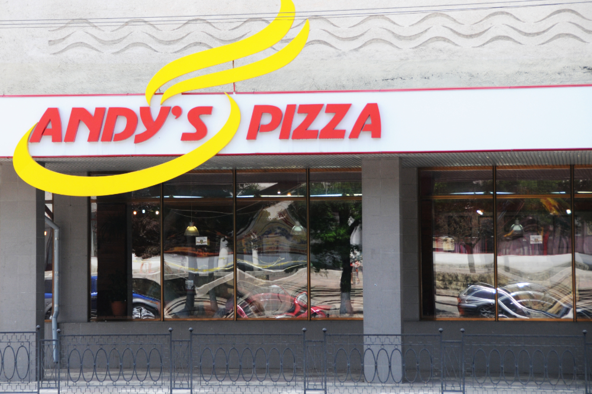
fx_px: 2219
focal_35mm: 135
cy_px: 197
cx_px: 296
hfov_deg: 15.2
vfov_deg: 10.2
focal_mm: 90
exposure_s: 1/320
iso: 320
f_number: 7.1
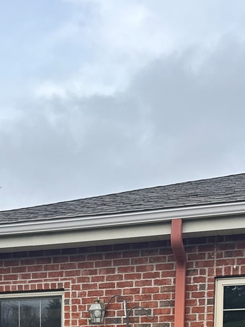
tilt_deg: -3.6
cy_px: 417
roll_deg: +1.0
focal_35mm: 69
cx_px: 25
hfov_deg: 20.9
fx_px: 651
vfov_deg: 24.8
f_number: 1.78
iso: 80
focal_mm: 6.76
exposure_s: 1/3802
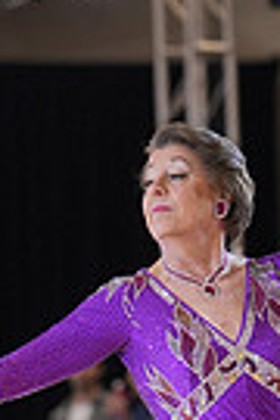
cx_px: 45
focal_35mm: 343
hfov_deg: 4.0
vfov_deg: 6.0
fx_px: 4001
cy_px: 563
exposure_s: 1/500
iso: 800
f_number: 2
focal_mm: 80
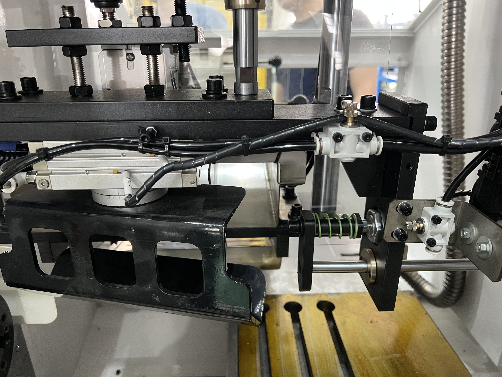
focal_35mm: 26
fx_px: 377
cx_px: 251
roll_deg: +1.5
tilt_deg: -21.6
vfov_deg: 53.1
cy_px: 188
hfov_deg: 67.3
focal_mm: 5.7
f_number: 1.5
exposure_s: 1/60
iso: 320
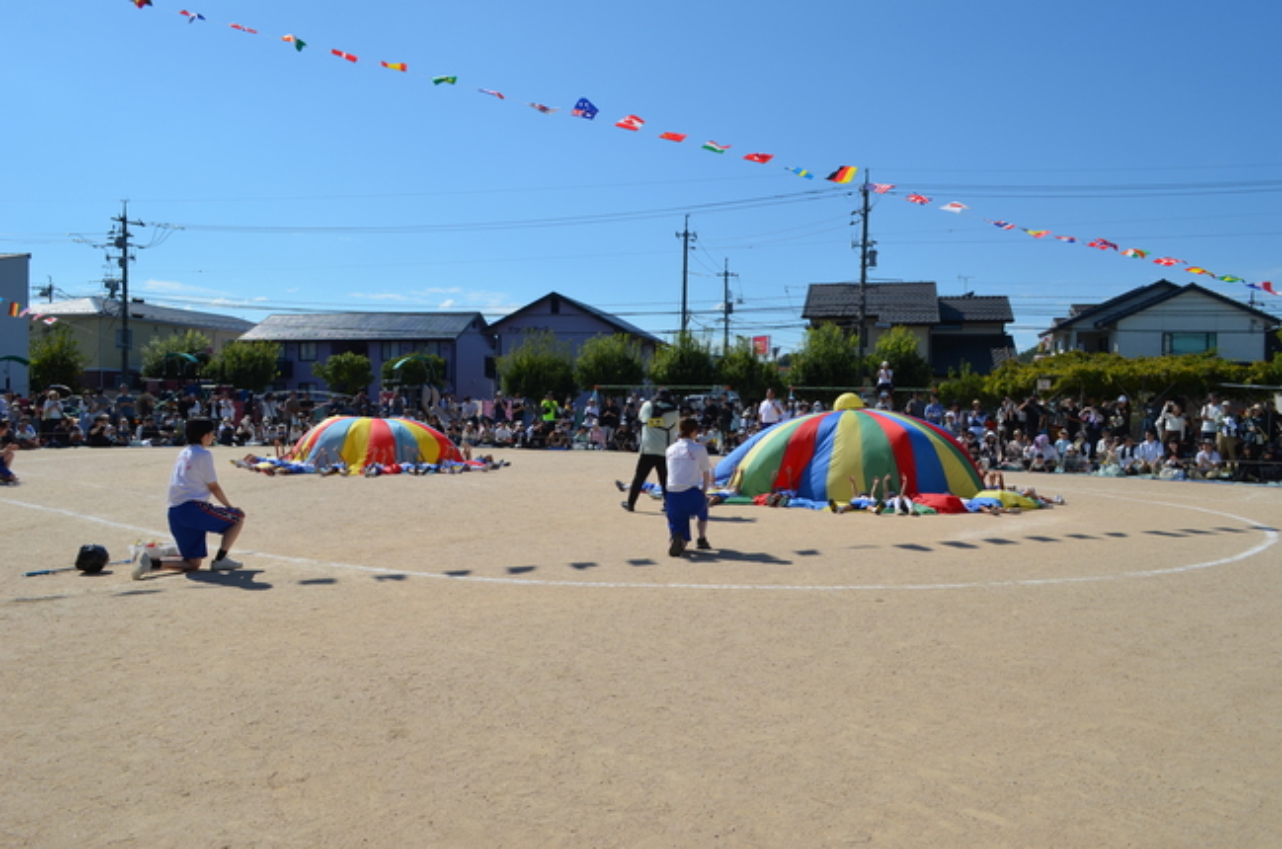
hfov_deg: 62.0
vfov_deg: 43.4
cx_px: 641
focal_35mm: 30
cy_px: 424
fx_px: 1066
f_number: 9
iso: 100
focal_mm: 20
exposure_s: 1/320
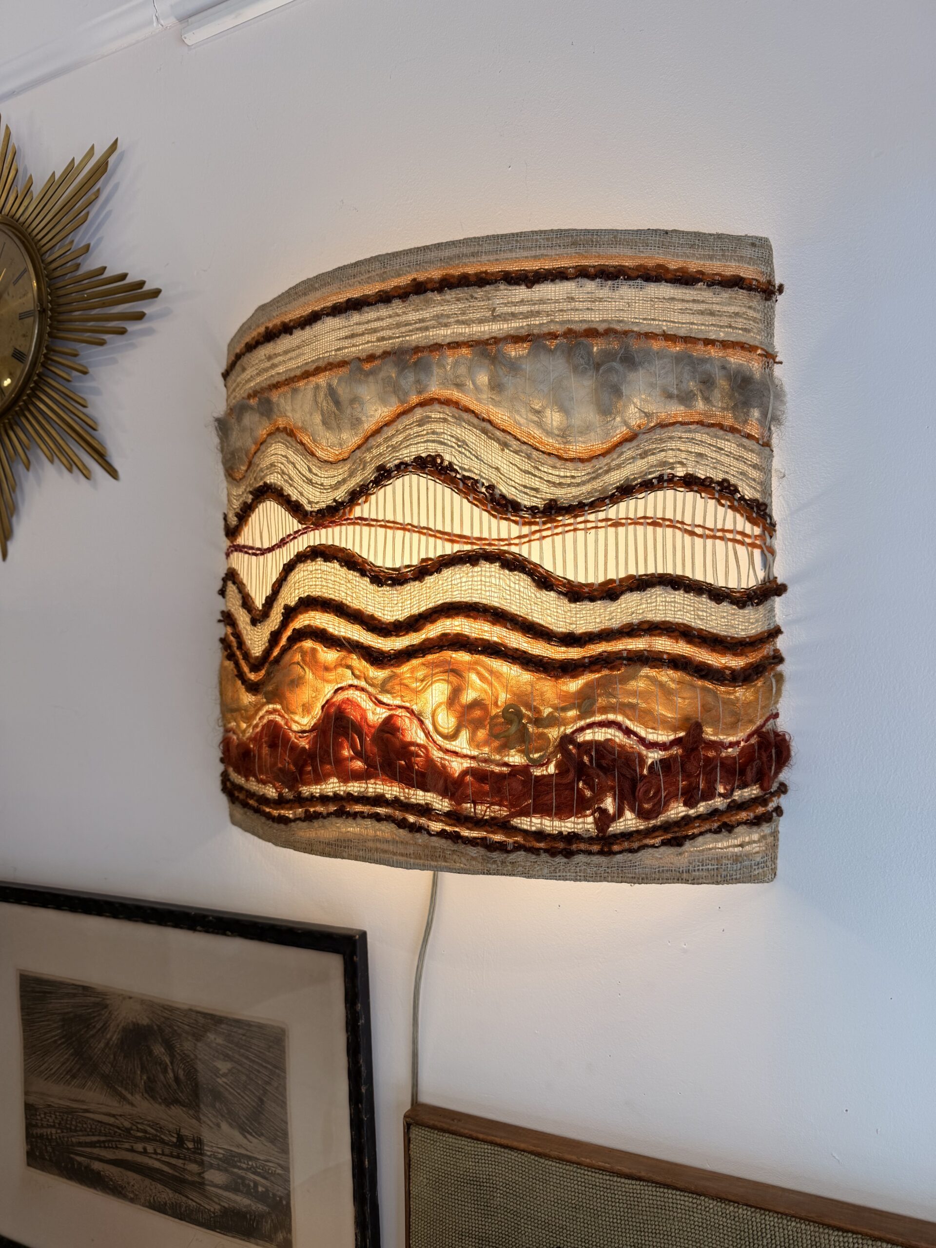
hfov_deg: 56.8
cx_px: 468
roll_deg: +0.7
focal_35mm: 24
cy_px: 624
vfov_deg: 71.6
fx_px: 865
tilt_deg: +4.3
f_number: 1.78
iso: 50
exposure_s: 1/121
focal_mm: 6.76
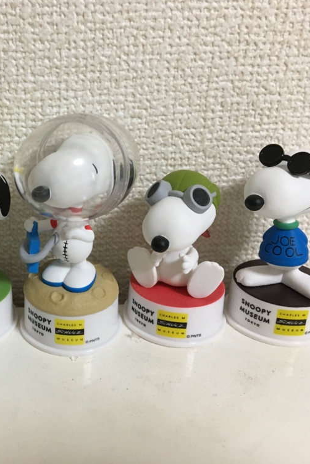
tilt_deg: -24.5
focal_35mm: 41
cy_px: 230
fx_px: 530
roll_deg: +0.7
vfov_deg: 47.4
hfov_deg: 31.6
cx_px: 52
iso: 125
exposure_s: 1/30
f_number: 2.2
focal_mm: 4.15
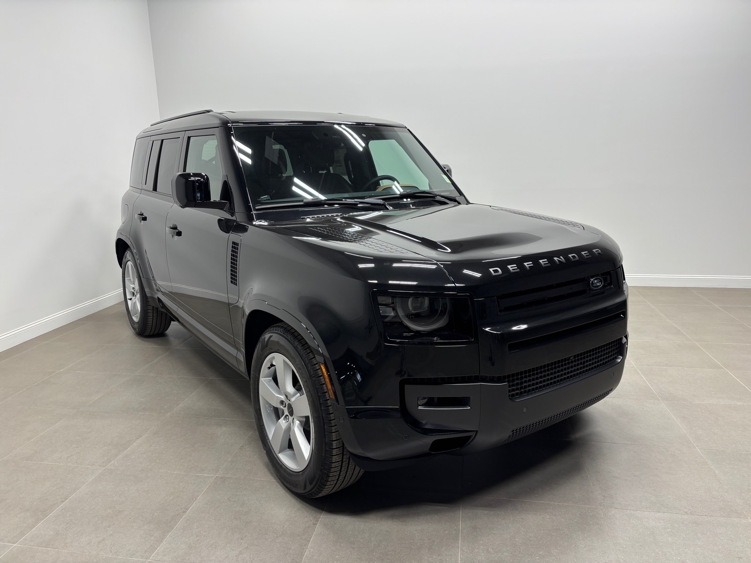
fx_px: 564
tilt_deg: -12.1
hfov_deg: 67.3
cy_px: 282
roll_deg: +0.7
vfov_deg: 53.1
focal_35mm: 26
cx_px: 376
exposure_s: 1/122
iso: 32
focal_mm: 5.96
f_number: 1.6
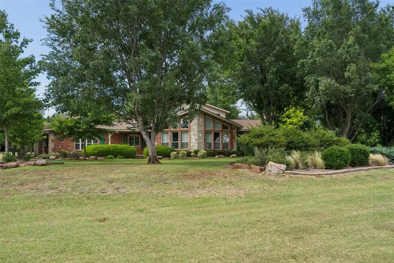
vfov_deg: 47.9
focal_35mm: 27
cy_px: 132
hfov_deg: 67.4
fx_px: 296
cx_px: 197
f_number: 8
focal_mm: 27
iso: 200
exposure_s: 1/250
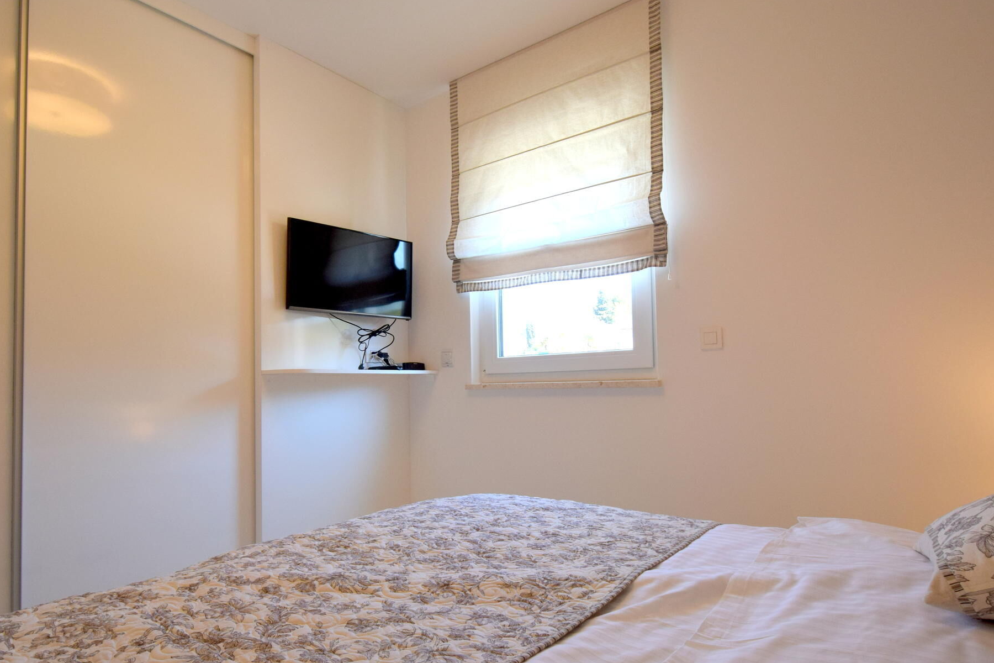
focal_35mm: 20
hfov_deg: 83.6
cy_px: 346
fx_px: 552
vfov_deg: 61.9
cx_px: 438
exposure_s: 1/125
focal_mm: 10
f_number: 5.6
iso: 400
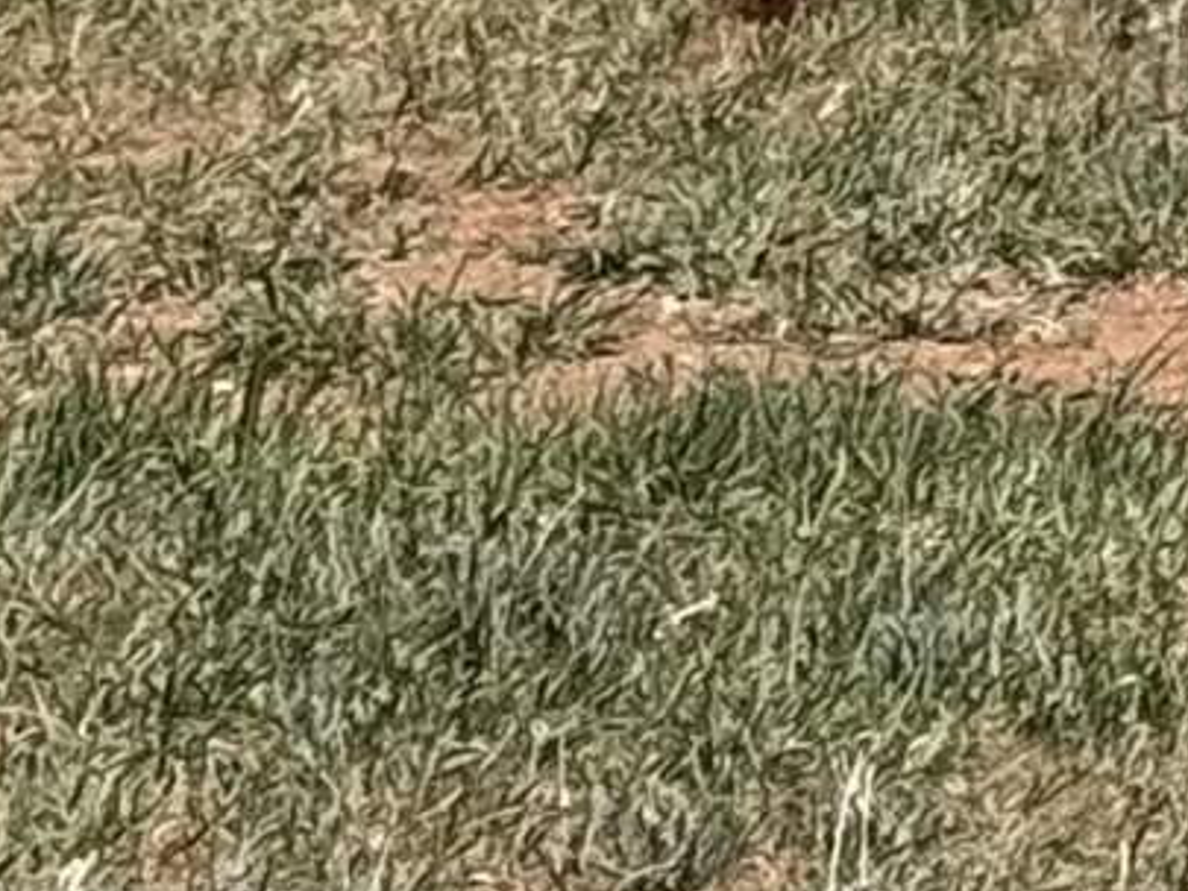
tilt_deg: +3.5
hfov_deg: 5.0
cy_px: -2072
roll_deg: +0.8
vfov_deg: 3.9
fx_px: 12496
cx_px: 4092
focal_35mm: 364
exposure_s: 1/6536
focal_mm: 6.76
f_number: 1.78
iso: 64
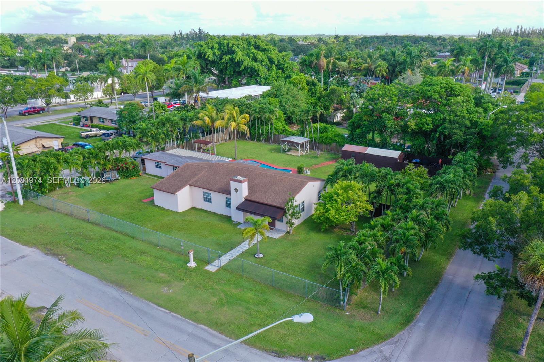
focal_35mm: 28
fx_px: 423
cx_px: 272
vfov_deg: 46.4
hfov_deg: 65.5
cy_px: 181
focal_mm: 10.26
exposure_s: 1/80
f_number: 7.1
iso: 100
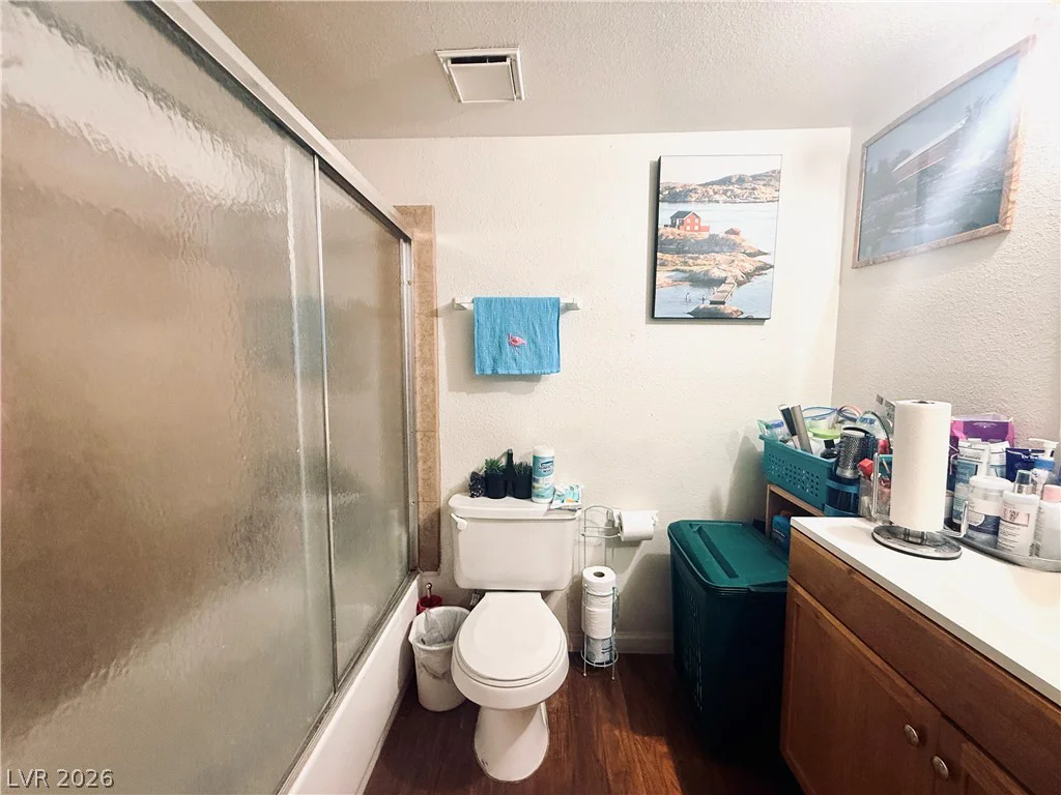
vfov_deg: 85.7
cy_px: 398
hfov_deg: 102.1
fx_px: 429
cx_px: 530
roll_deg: +0.4
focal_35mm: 14
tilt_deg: -4.8
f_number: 2.2
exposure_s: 1/60
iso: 320
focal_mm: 2.22
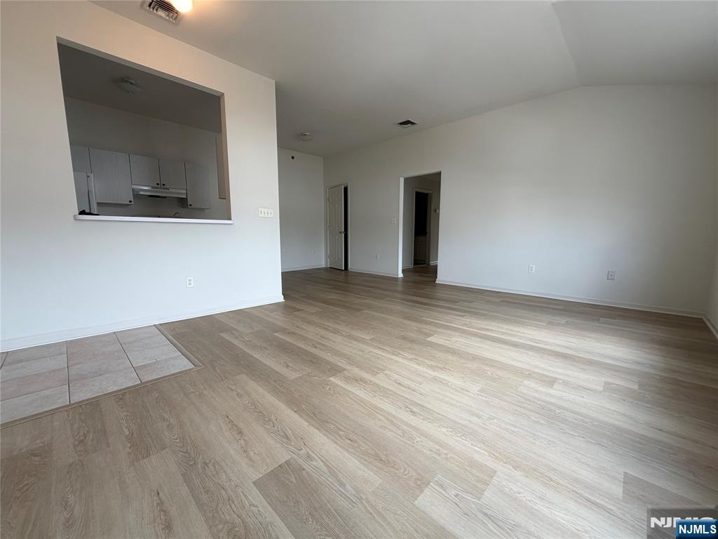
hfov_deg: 102.1
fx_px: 290
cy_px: 270
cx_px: 359
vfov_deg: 85.7
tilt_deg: -7.8
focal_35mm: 14
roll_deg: +0.4
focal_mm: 2.22
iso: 80
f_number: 2.2
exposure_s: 1/121
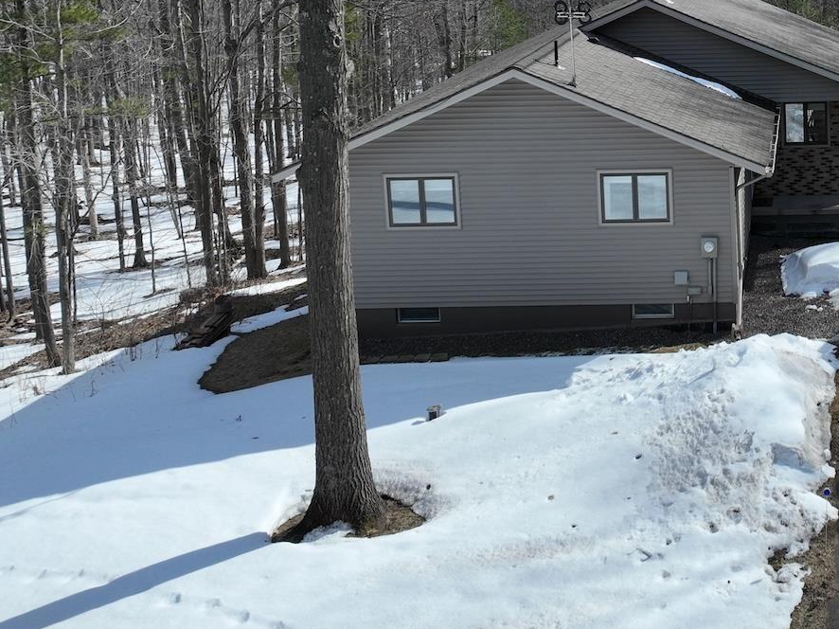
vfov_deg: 27.3
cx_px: 804
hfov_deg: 34.1
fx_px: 1260
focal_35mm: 52
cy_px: 94
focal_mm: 12.29
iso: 200
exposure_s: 1/3200
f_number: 2.8
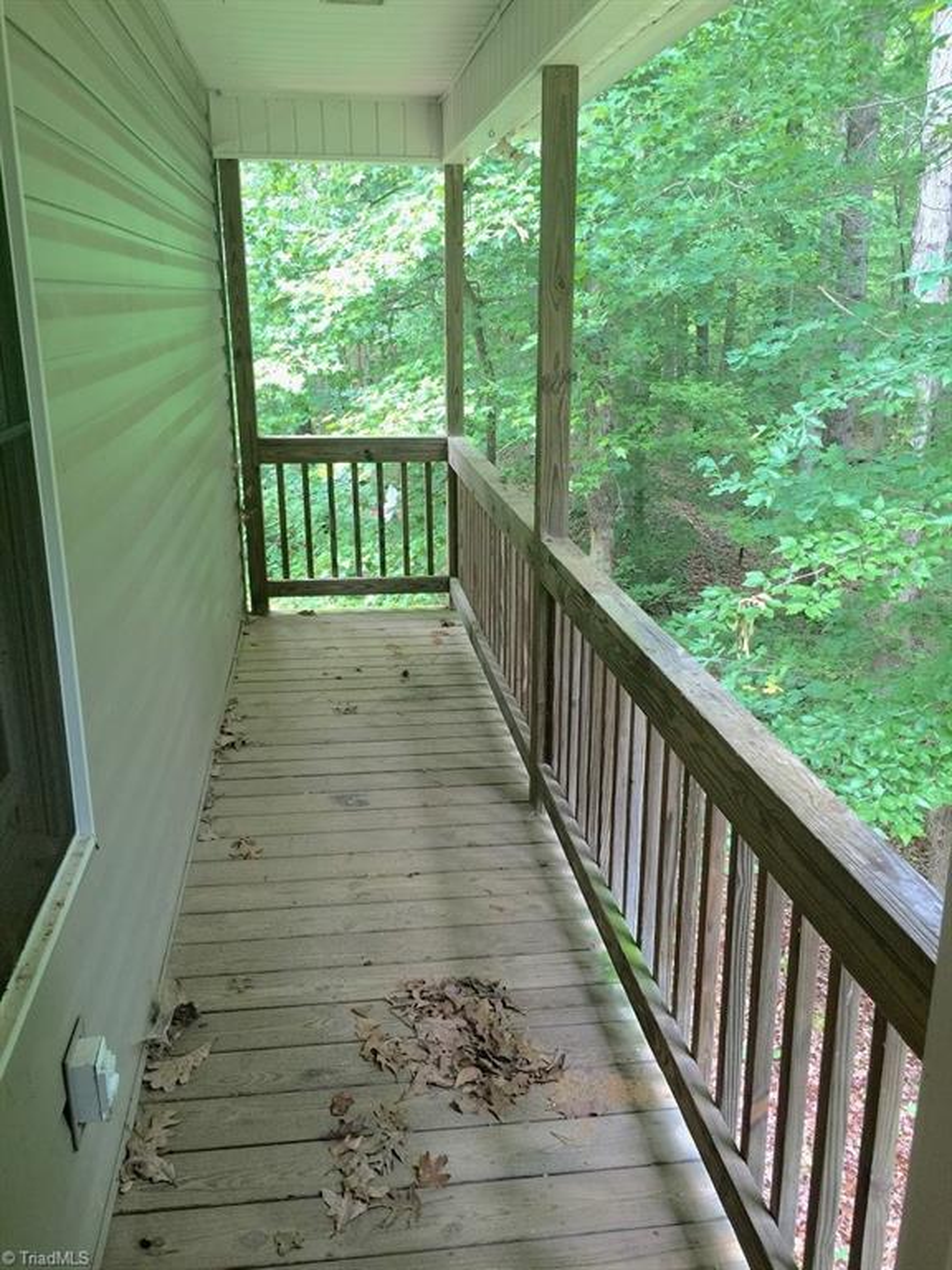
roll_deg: -0.2
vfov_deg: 61.7
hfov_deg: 48.2
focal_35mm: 29
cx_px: 476
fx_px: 1063
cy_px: 635
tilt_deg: -16.7
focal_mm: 4.15
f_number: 2.2
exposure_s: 1/40
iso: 32
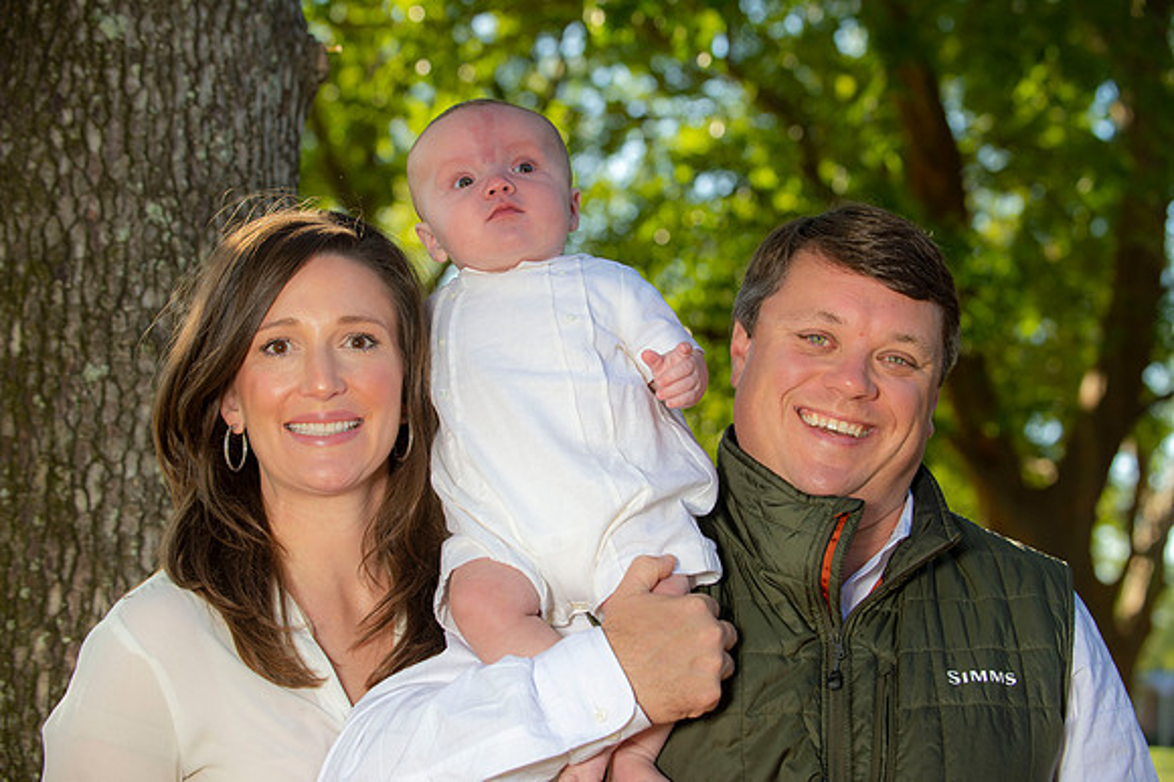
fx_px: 2542
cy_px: 391
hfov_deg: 26.0
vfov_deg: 17.5
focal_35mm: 78
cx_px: 587
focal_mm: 78
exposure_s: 1/250
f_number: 7.1
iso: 200
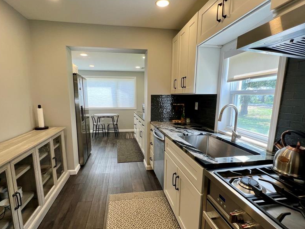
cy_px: 126
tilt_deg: -10.5
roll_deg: -0.4
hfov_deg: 91.0
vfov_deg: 74.5
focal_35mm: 17
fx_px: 150
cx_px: 145
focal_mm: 1.57
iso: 64
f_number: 1.8
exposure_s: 1/120
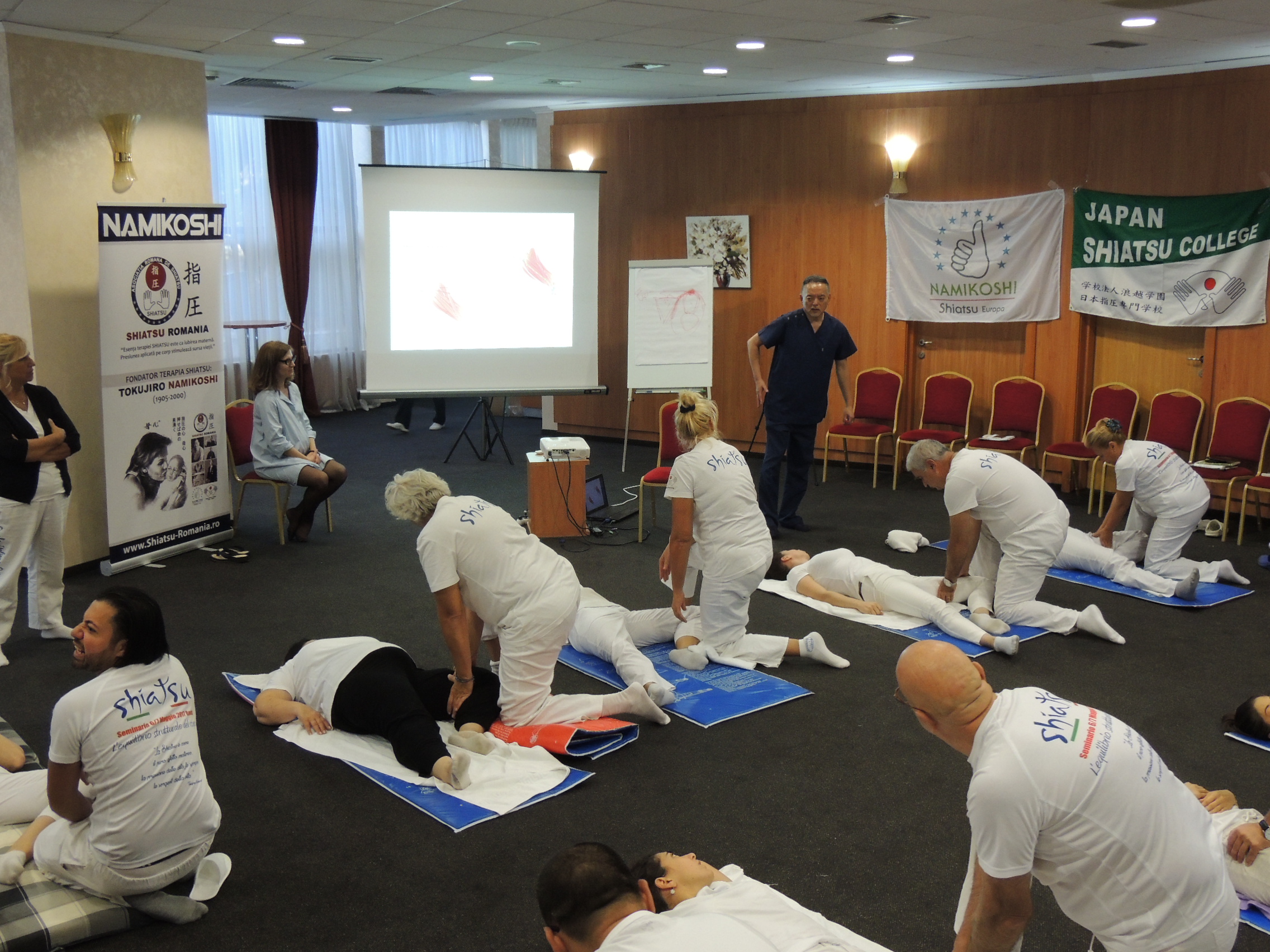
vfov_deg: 40.7
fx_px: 1284
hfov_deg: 52.6
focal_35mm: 35
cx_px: 635
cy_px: 476
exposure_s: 1/25
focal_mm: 6.2
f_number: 3.3
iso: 400
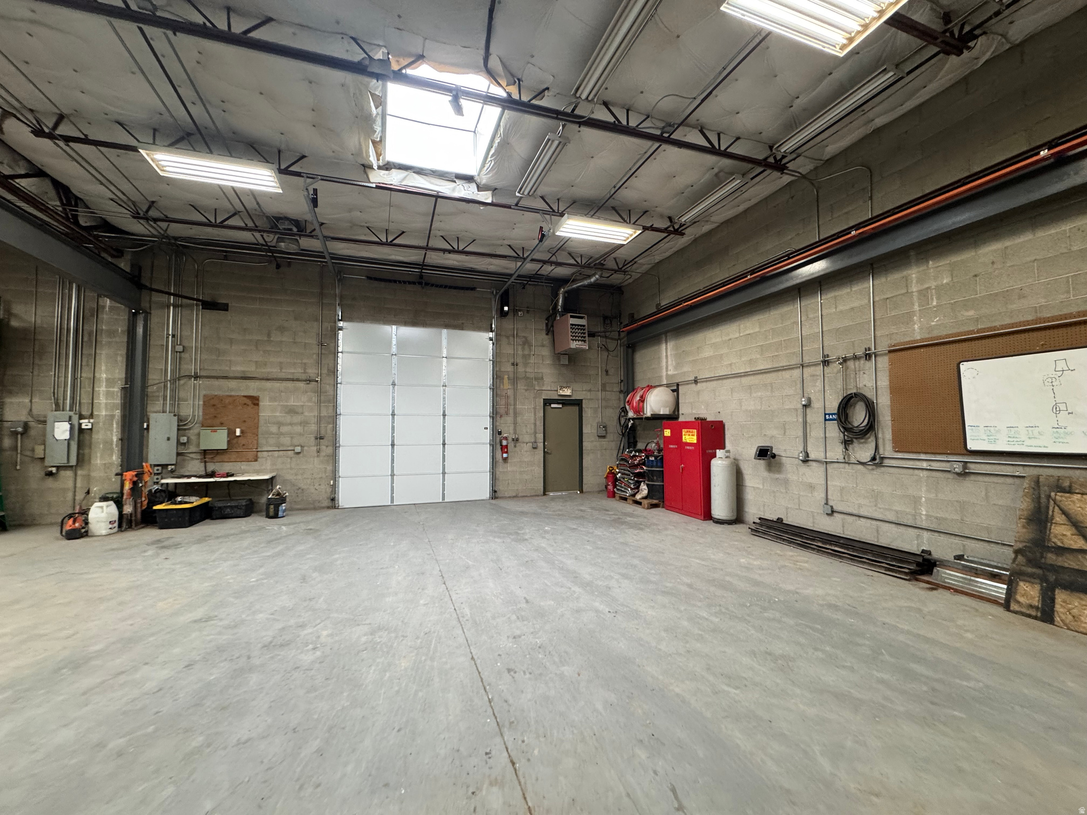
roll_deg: -0.2
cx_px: 544
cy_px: 408
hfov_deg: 102.1
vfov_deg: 85.7
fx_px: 440
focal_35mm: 14
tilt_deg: +4.2
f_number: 2.2
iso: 250
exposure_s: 1/60
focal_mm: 2.22
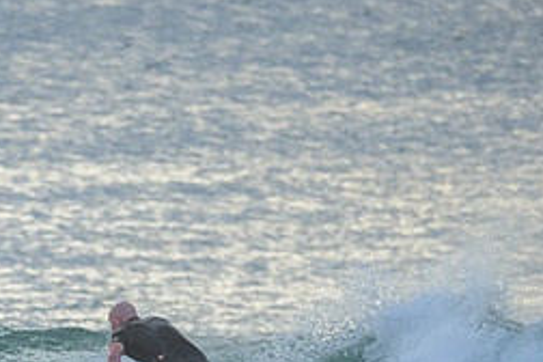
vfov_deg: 0.7
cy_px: 393
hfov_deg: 1.1
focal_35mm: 1841
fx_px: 27766
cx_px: 90
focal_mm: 800
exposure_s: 1/2500
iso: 1000
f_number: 6.3
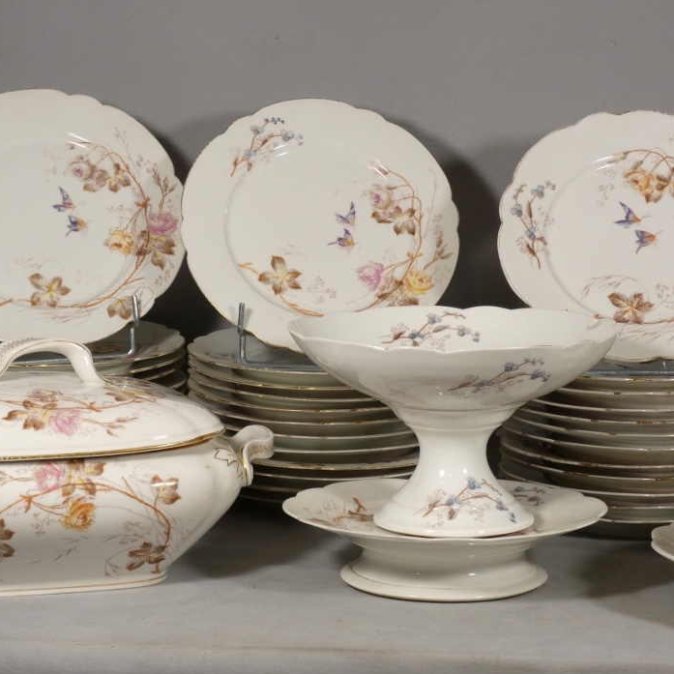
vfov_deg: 15.4
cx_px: 336
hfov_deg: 15.4
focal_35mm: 113
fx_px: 2489
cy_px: 370
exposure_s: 1/80
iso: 250
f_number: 4.6
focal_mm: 15.6
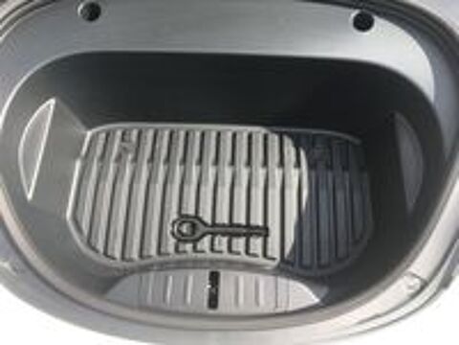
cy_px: 172
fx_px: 385
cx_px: 230
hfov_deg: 61.7
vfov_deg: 48.2
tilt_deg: -60.7
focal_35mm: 29
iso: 25
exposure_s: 1/437
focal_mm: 4.15
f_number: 2.2
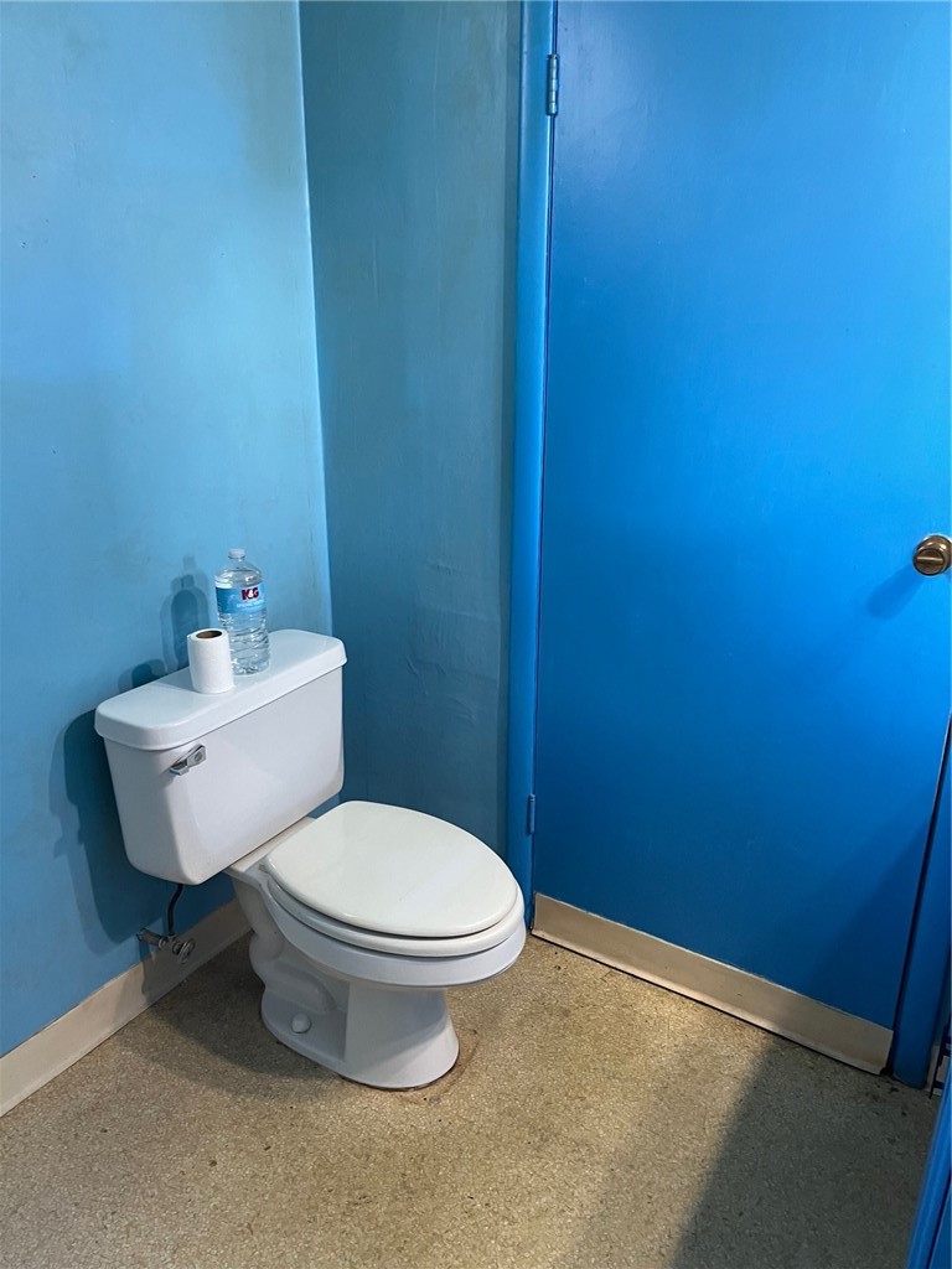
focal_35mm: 26
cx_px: 476
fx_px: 953
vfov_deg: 67.3
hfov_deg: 53.1
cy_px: 634
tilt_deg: -18.7
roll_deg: -0.3
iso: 200
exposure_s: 1/60
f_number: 1.6
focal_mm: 5.1
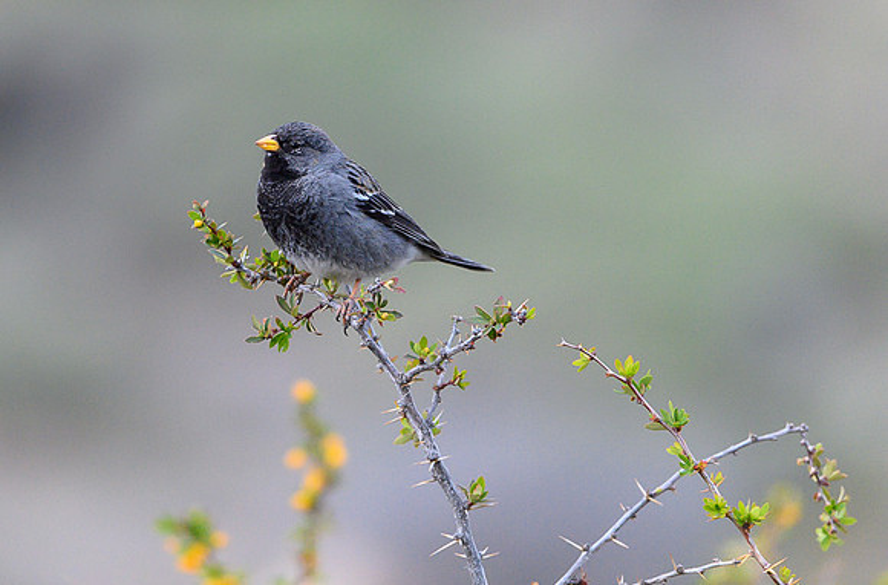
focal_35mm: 957
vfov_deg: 1.4
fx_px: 23508
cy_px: 20
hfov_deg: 2.2
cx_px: 231
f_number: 4
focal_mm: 500
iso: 2000
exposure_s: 1/800
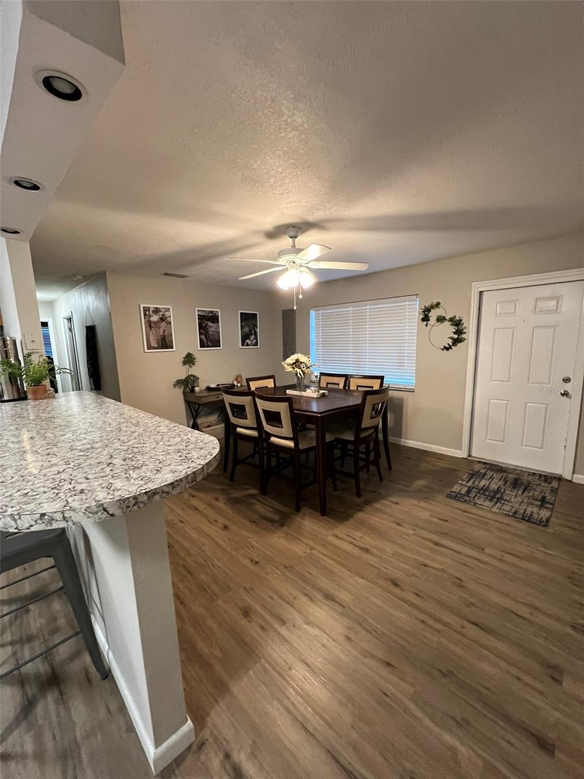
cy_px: 390
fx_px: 292
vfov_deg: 106.2
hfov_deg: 89.9
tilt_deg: -9.3
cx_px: 292
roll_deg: +0.6
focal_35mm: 13
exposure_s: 1/60
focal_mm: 1.57
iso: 500
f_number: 1.8
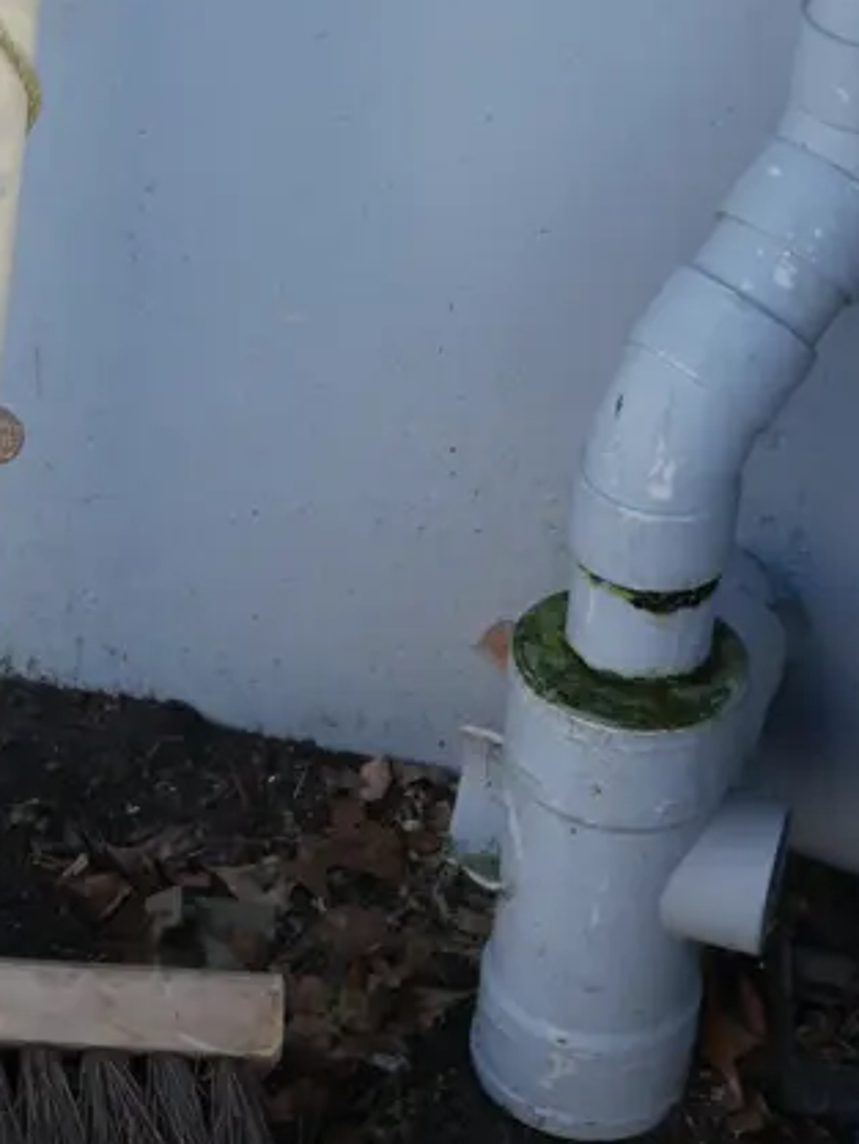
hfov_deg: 12.3
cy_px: 173
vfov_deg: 16.5
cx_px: -100
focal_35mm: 118
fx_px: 3902
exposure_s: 1/80
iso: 200
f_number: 5.2
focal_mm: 24
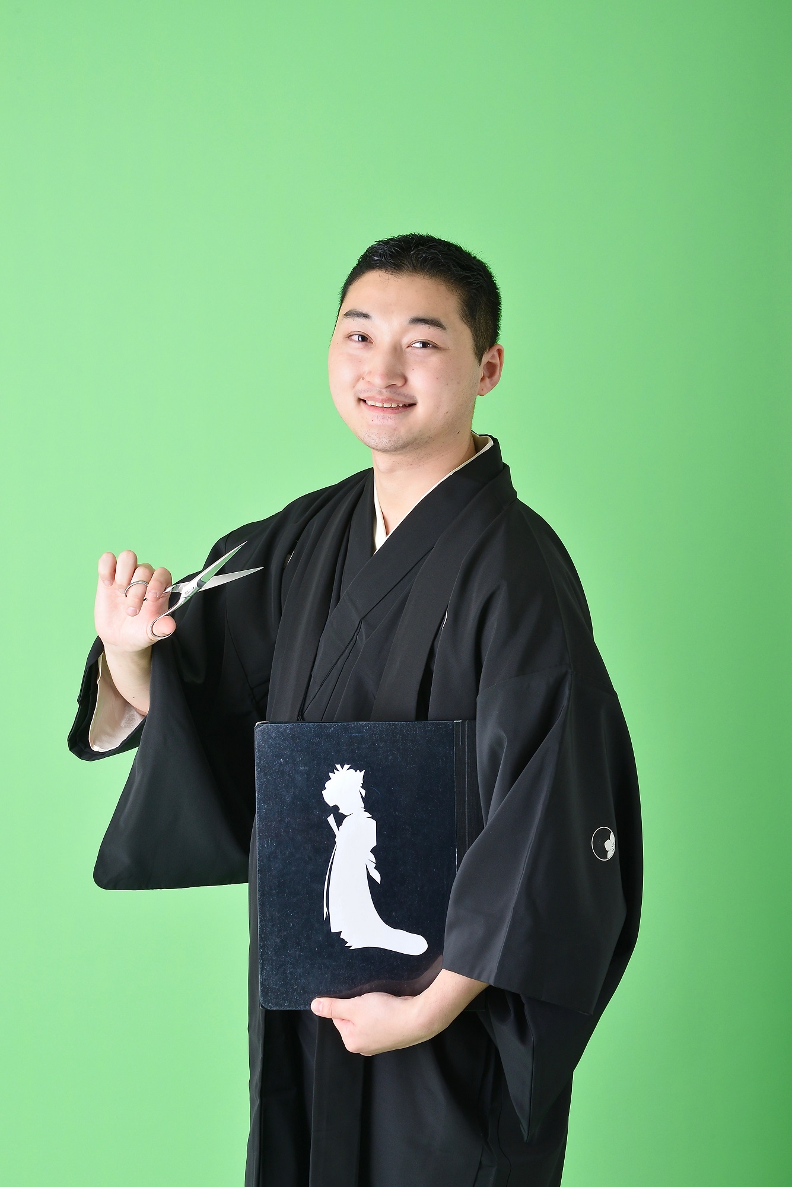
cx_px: 396
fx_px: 2967
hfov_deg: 15.2
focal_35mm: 90
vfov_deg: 22.6
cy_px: 594
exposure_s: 1/160
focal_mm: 90
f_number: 16
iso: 400
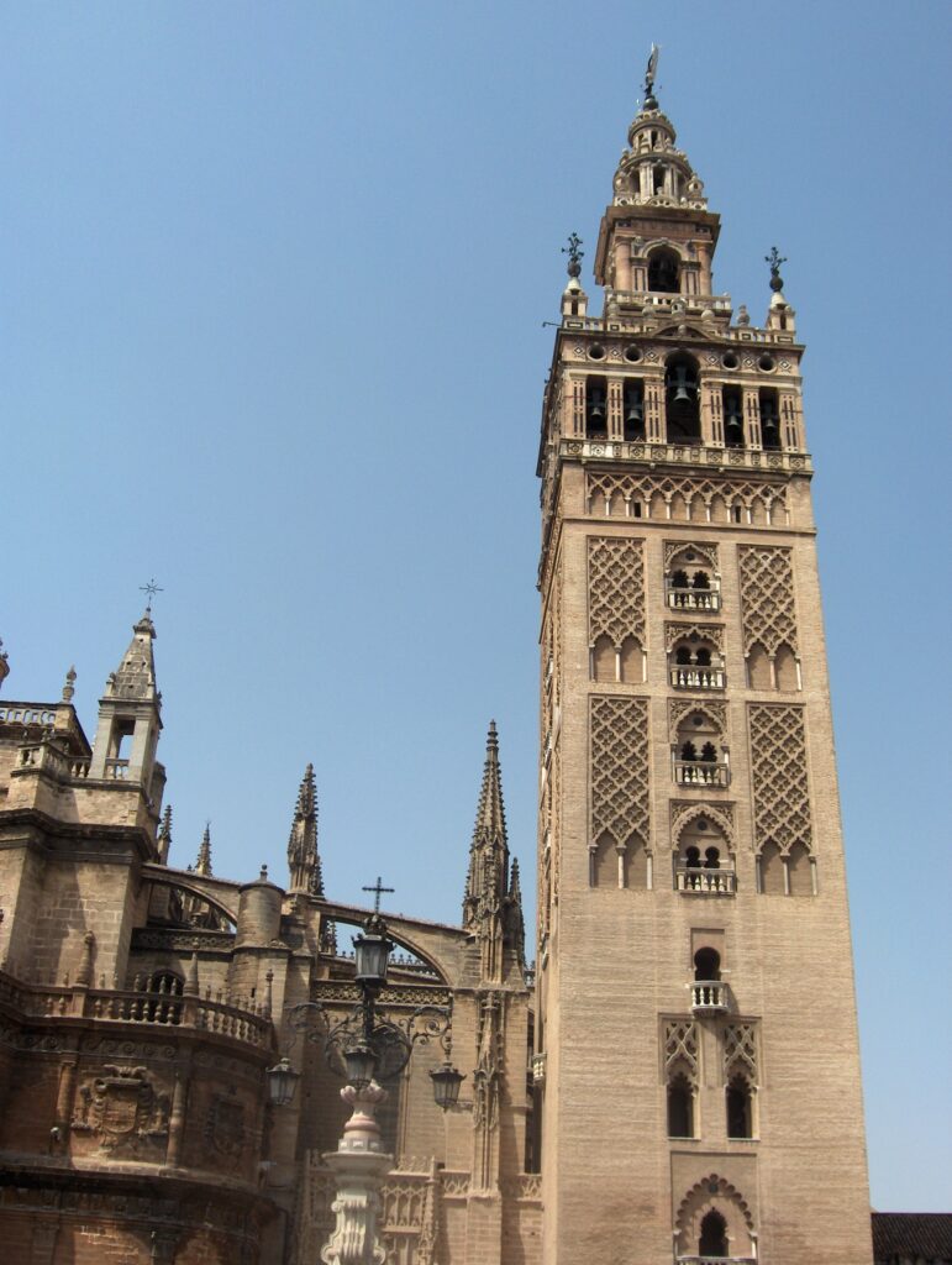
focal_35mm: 39
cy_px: 632
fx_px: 1427
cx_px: 476
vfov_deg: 47.8
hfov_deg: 36.9
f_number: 4.8
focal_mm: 8
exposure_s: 1/602
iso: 100
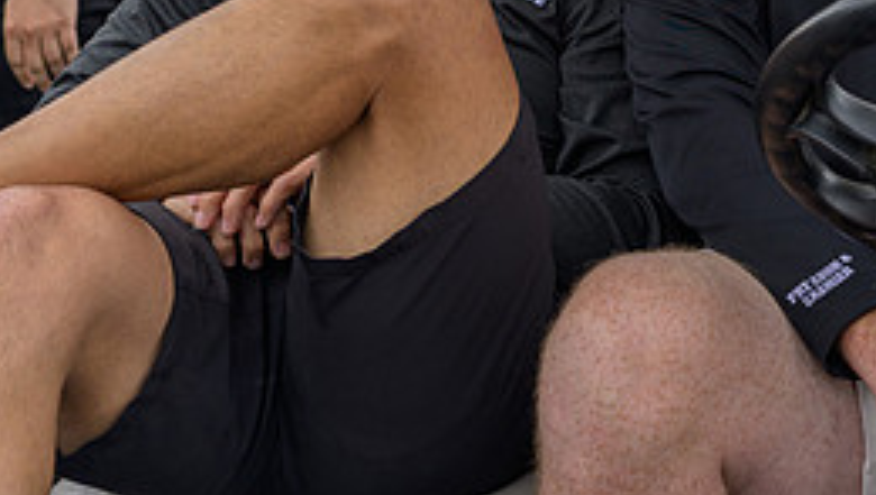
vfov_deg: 12.9
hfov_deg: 23.3
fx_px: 2116
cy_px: -140
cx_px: 586
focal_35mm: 91
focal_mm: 39
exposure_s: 1/200
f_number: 4
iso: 100
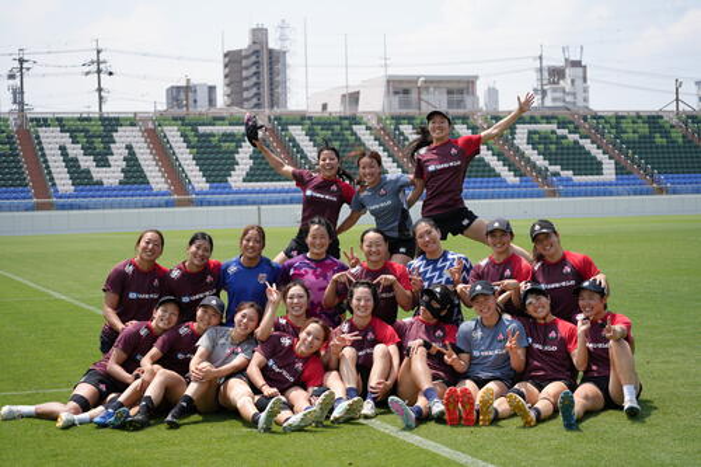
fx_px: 1363
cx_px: 350
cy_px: 234
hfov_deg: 28.9
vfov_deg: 19.4
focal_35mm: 70
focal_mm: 70
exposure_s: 1/500
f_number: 5
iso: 100
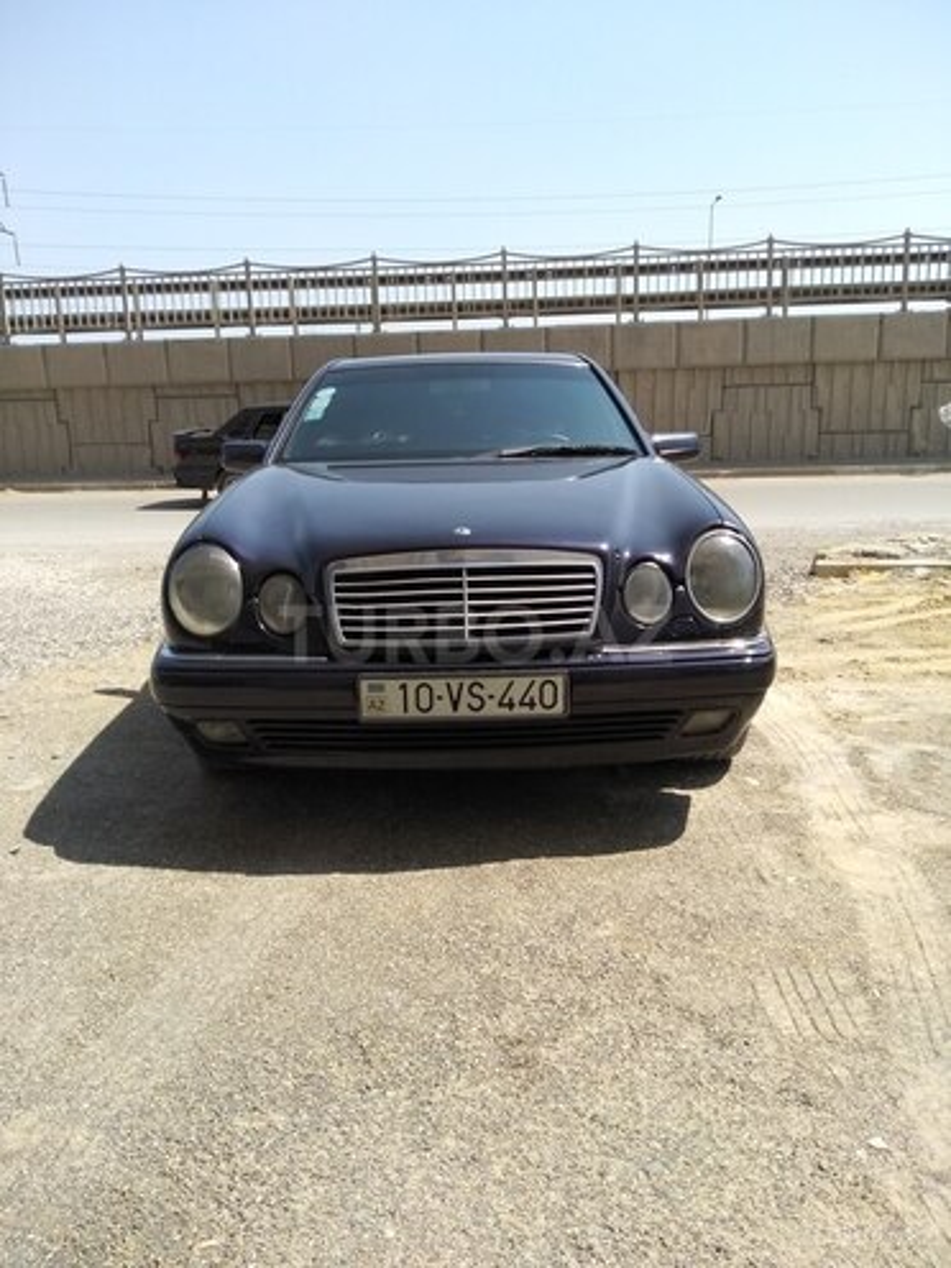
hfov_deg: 53.1
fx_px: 952
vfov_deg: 67.3
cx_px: 476
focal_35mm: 26
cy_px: 634
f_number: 2.2
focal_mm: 3.82
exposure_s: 1/1031
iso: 100
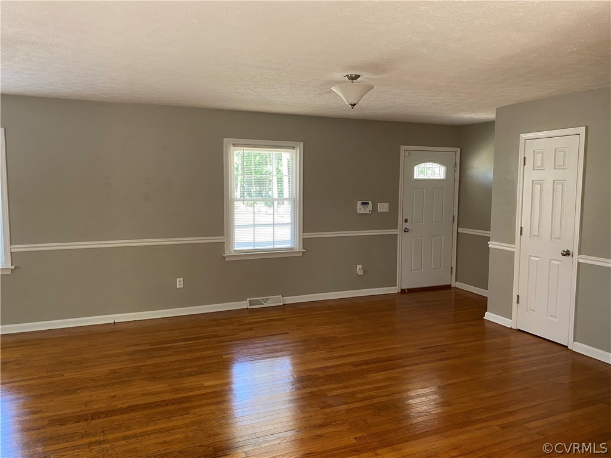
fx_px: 459
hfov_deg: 67.3
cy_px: 229
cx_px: 306
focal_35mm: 26
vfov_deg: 53.1
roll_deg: -0.2
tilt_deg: -7.1
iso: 160
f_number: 1.8
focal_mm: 4.25
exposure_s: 1/60
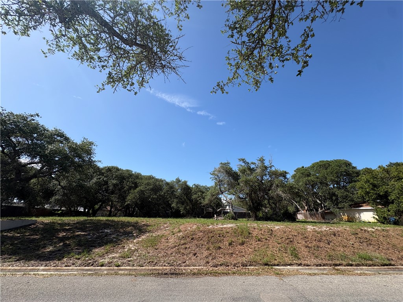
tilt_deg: +22.5
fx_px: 163
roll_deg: +0.0
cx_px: 202
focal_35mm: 14
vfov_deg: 85.7
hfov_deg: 102.1
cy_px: 151
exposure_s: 1/1927
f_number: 2.2
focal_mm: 2.22
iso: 50
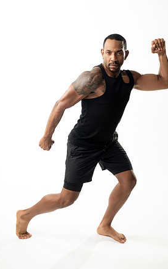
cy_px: 132
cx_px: 88
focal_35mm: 52
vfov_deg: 38.9
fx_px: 381
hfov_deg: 24.9
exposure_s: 1/80
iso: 800
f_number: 3.2
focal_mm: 50
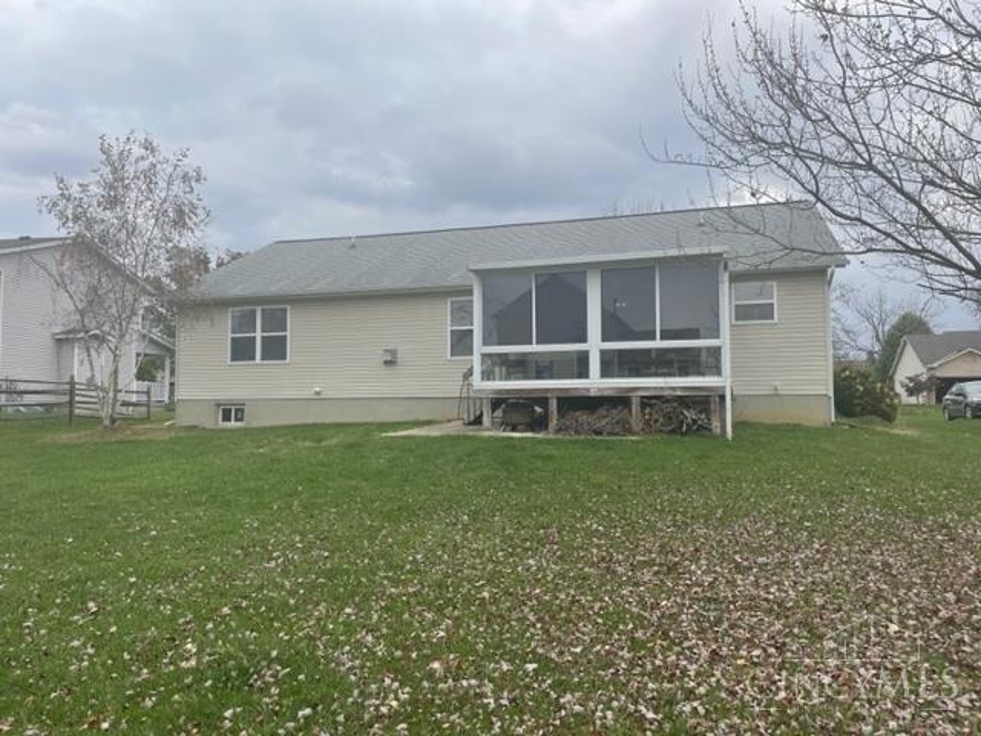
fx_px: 737
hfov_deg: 67.3
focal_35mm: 26
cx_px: 490
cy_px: 368
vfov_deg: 53.1
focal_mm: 4.2
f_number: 1.6
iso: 32
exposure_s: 1/458
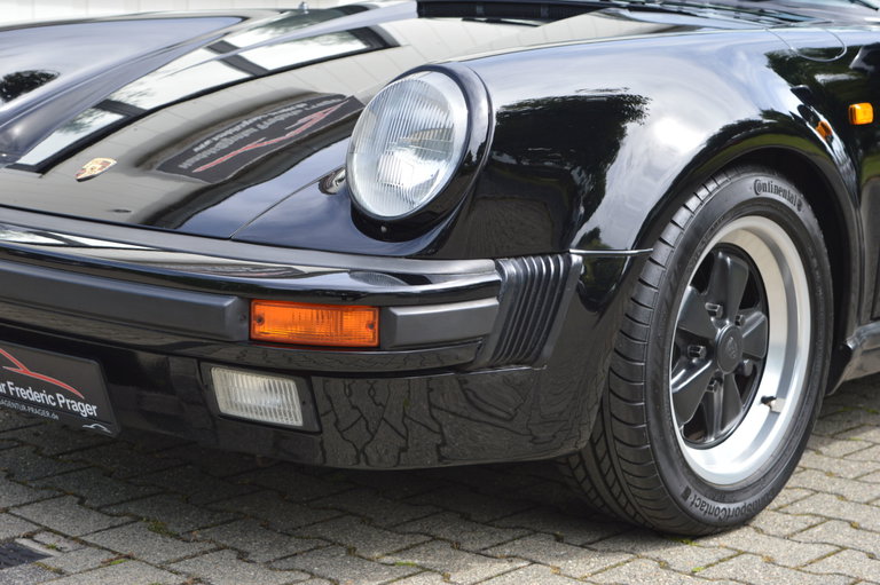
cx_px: 440
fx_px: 1759
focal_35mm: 72
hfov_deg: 28.1
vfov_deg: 18.9
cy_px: 292
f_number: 6.3
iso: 100
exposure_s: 1/160
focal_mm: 48
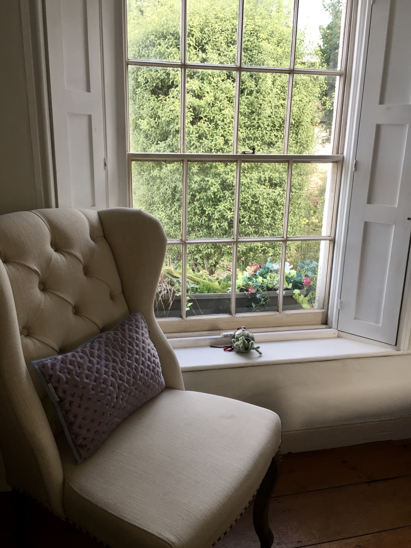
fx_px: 459
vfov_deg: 61.7
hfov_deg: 48.2
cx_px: 206
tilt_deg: -16.8
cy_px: 274
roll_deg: -1.1
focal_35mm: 29
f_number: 2.2
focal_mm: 4.15
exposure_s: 1/100
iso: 40
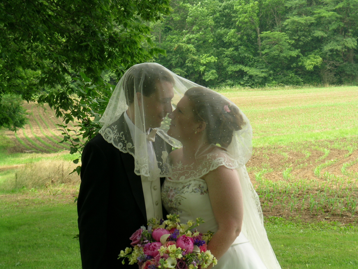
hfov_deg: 8.2
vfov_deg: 6.2
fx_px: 2482
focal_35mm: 240
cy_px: 134
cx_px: 179
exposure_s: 1/76.7
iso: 50
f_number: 5.8
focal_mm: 24
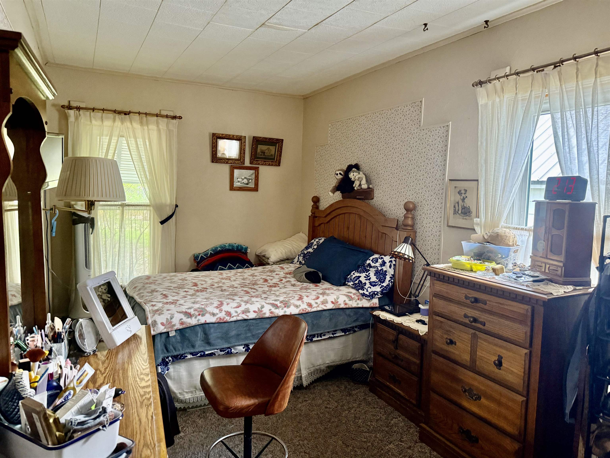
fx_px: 423
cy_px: 229
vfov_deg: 56.8
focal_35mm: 24
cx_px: 305
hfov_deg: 71.6
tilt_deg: -4.8
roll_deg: -2.3
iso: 500
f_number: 1.78
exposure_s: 1/60
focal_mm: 6.76
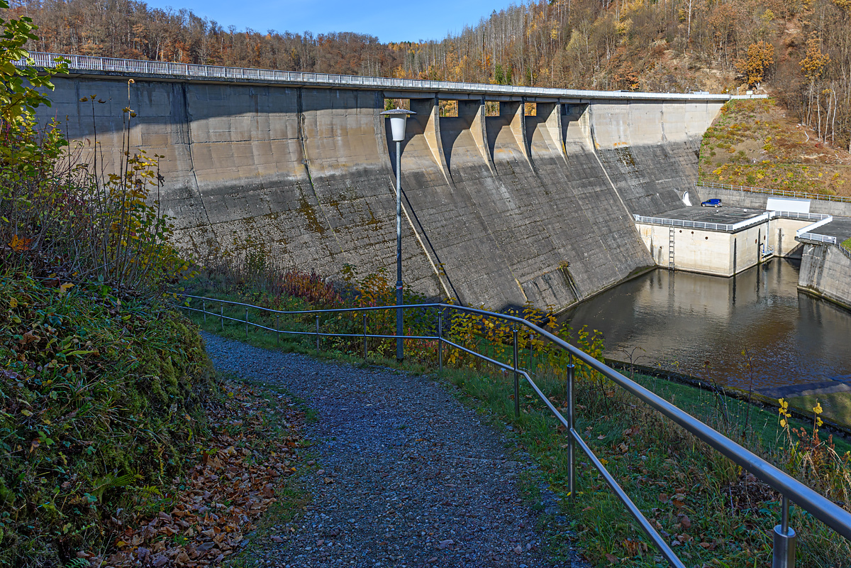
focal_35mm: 24
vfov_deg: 53.1
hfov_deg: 73.7
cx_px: 426
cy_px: 284
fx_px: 567
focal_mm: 16
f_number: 8
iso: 200
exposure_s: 1/400
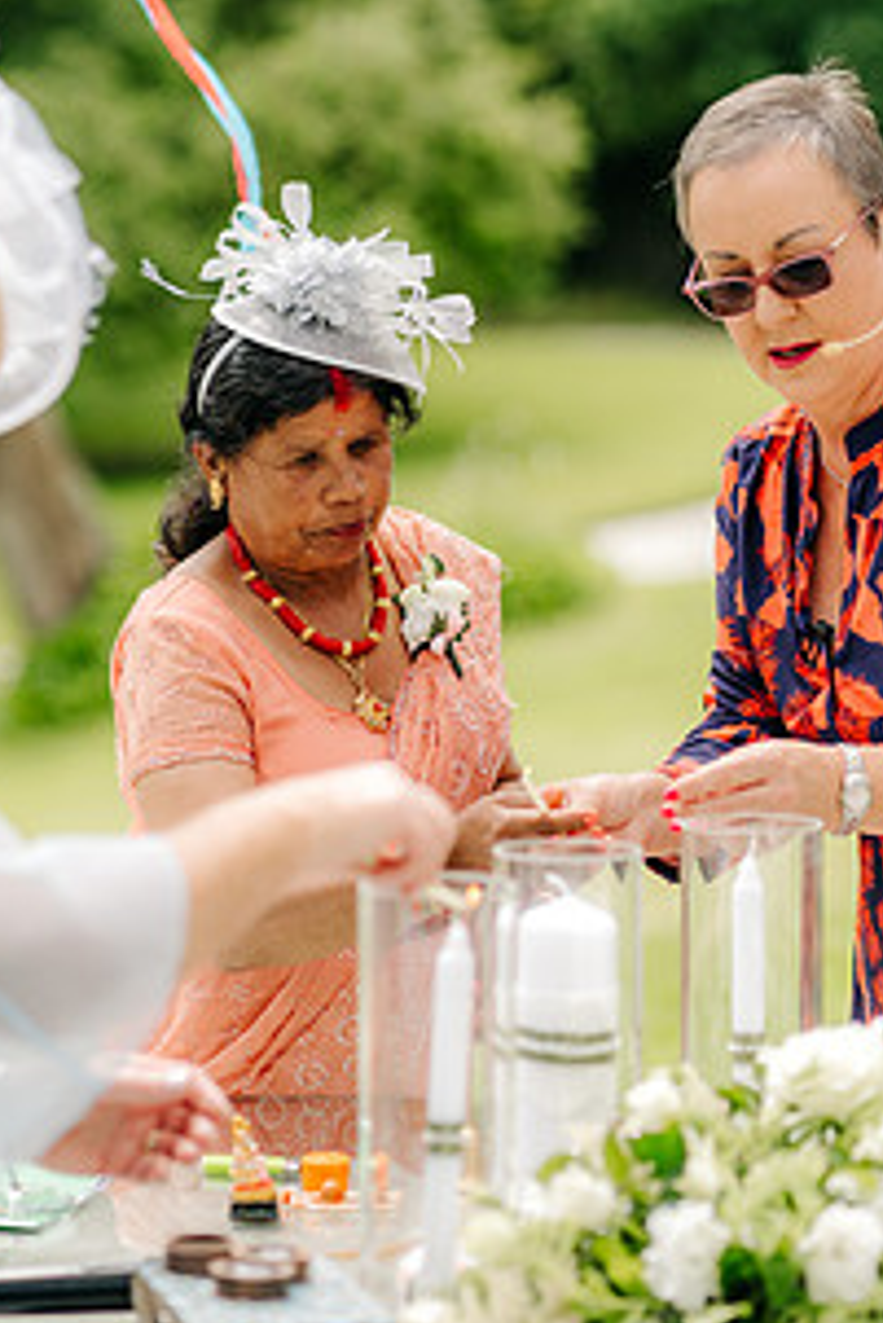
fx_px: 4667
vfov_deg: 16.1
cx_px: 316
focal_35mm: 127
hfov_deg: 10.8
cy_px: 598
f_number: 2.2
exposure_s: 1/1600
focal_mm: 85
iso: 100
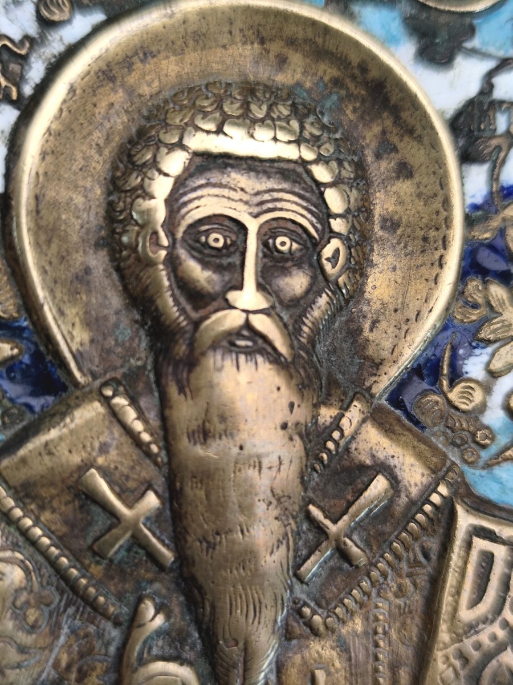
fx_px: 909
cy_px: 342
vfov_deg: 41.2
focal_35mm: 46
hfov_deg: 31.5
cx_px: 256
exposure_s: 1/100
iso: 125
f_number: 1.65
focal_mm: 6.14
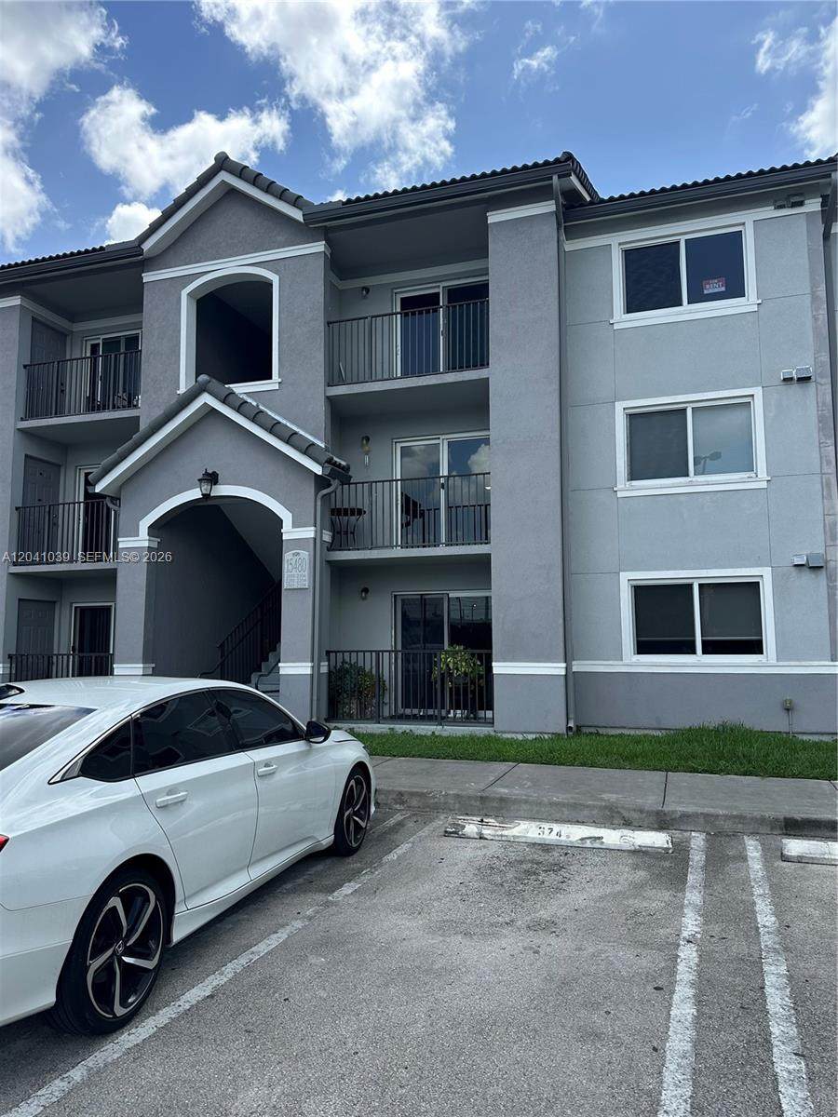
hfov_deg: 56.8
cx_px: 419
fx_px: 775
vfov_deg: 71.6
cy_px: 558
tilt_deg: +7.1
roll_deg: -1.9
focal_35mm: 24
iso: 80
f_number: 1.78
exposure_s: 1/1949
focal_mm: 6.86
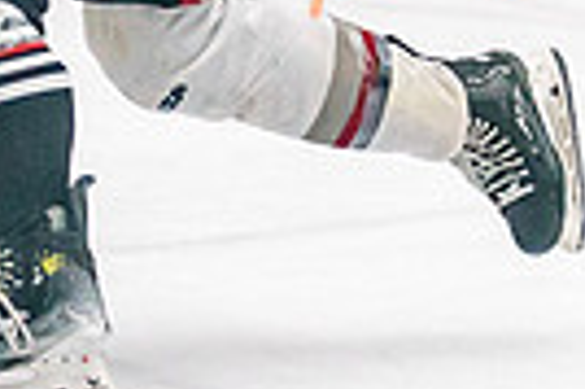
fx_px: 11004
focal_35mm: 678
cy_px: 186
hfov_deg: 3.0
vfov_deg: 2.0
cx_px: -189
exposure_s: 1/1250
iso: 3200
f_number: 2.8
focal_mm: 84
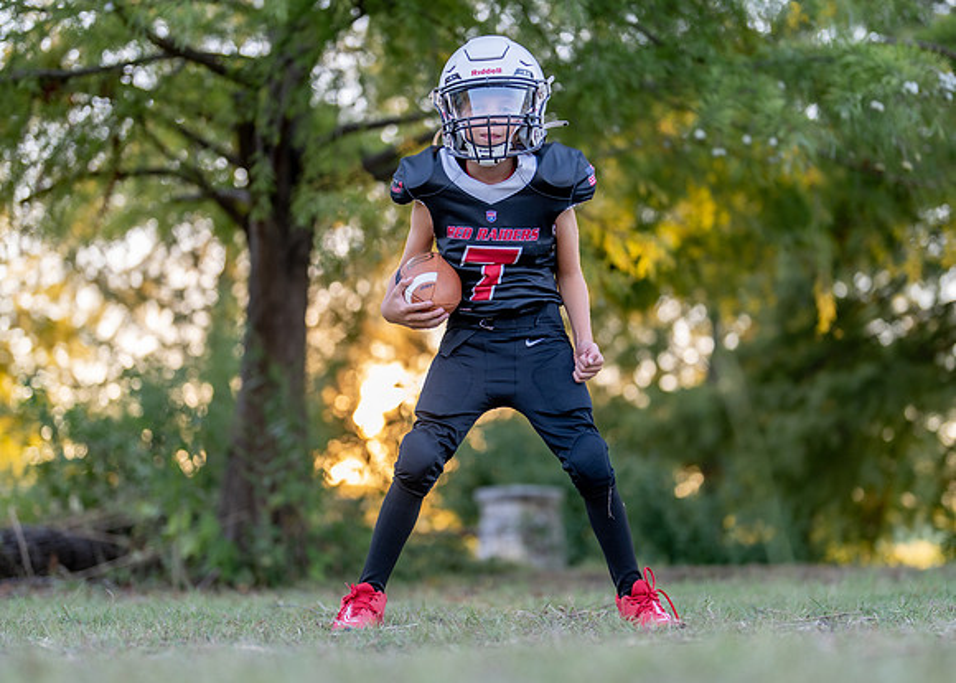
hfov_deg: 29.3
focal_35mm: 67
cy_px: 346
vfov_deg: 21.2
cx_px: 494
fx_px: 1827
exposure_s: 1/400
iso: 100
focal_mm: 50
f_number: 1.2
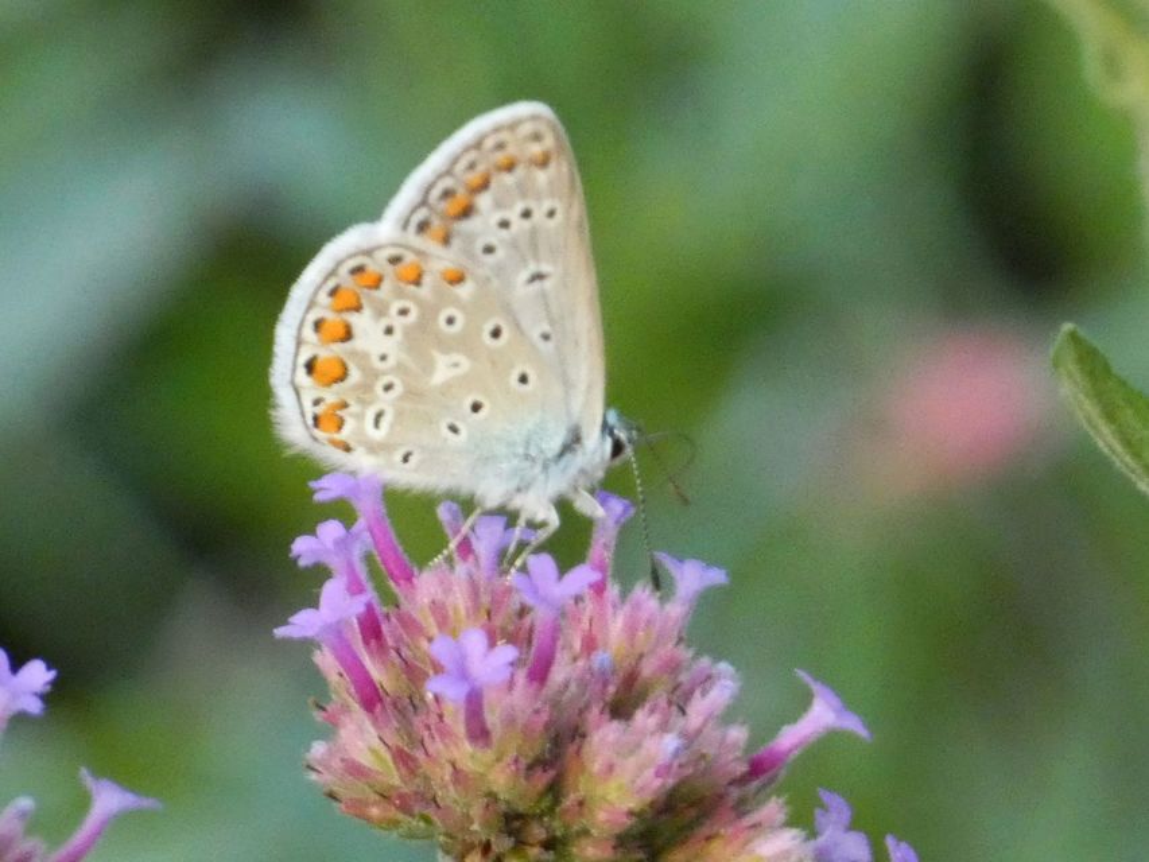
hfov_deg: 3.1
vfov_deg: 2.3
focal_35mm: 642
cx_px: 574
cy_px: 431
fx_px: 21313
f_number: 5.6
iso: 1250
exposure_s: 1/100
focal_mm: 115
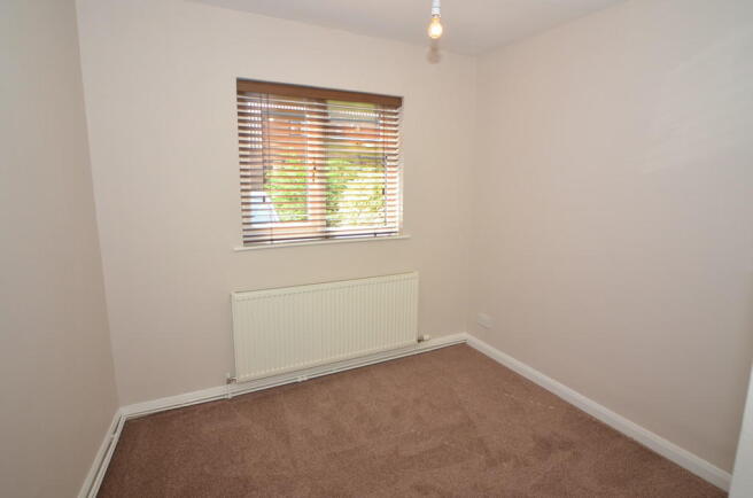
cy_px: 249
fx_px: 376
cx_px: 376
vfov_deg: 67.1
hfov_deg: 90.1
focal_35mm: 18
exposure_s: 1/60
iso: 220
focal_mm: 12
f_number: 4.5
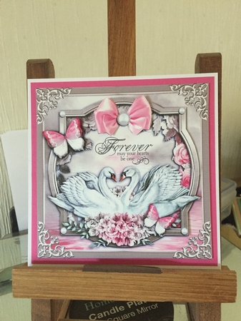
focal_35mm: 29
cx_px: 120
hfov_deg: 48.2
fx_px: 269
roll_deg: +1.9
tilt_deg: -15.8
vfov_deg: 61.7
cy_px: 160
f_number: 2.2
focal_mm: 4.15
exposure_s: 1/33
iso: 250
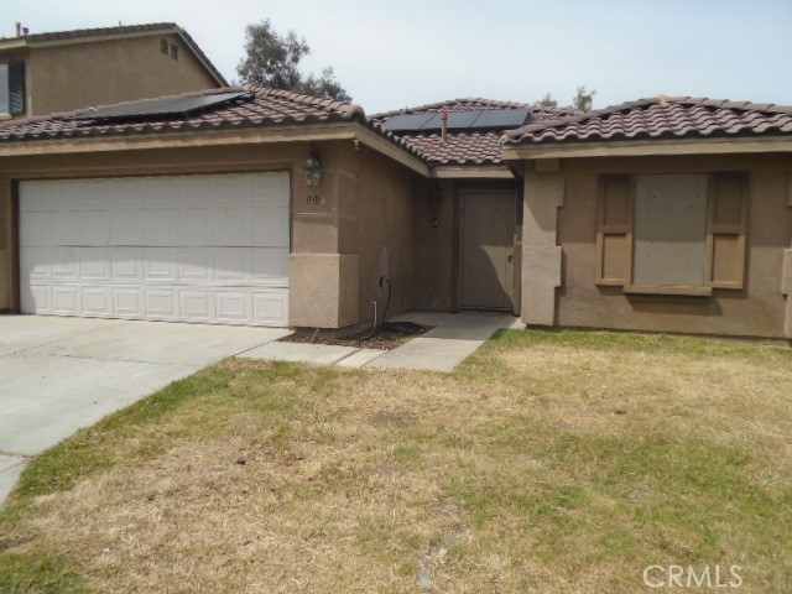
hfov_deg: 67.3
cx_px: 396
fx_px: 595
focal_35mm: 26
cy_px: 297
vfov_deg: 53.1
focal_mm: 4.6
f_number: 8
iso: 100
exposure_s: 1/250
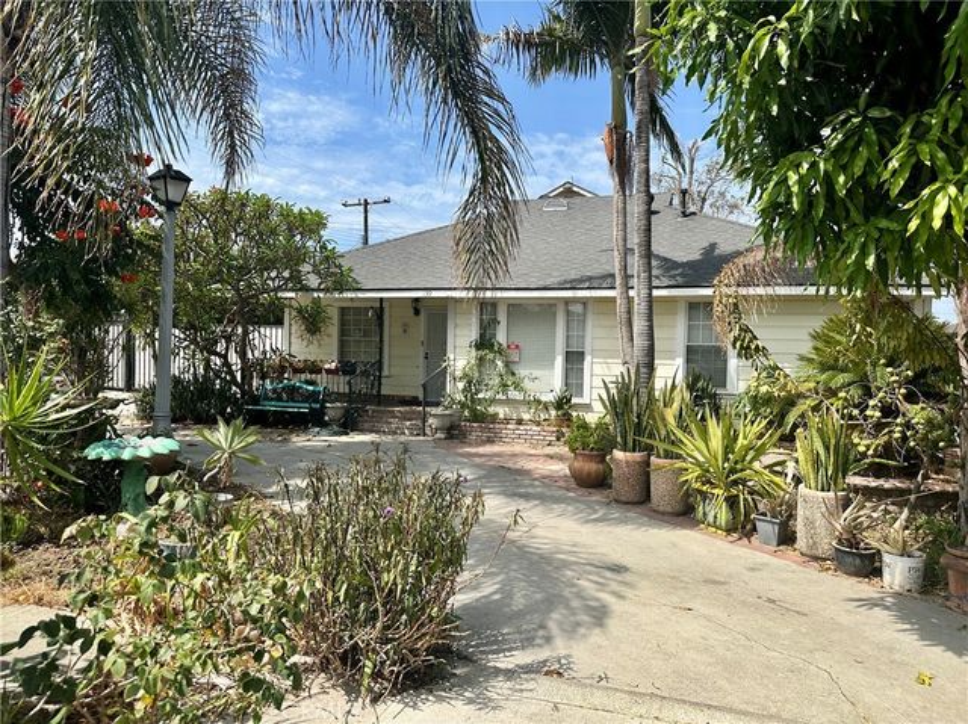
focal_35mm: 24
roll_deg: -1.1
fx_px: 671
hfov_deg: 71.6
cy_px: 362
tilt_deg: -2.0
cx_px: 484
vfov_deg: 56.8
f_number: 1.78
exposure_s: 1/4184
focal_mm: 6.86
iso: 80
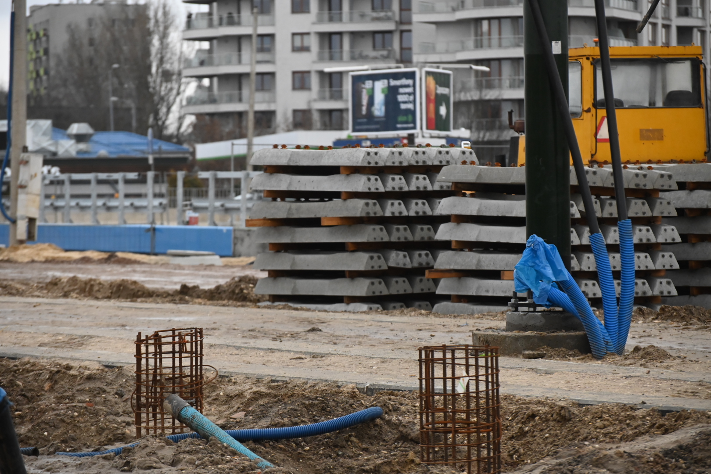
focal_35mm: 210
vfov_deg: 6.5
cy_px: 237
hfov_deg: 9.8
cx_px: 356
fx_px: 4147
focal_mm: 210
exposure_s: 1/800
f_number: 7.1
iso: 3200
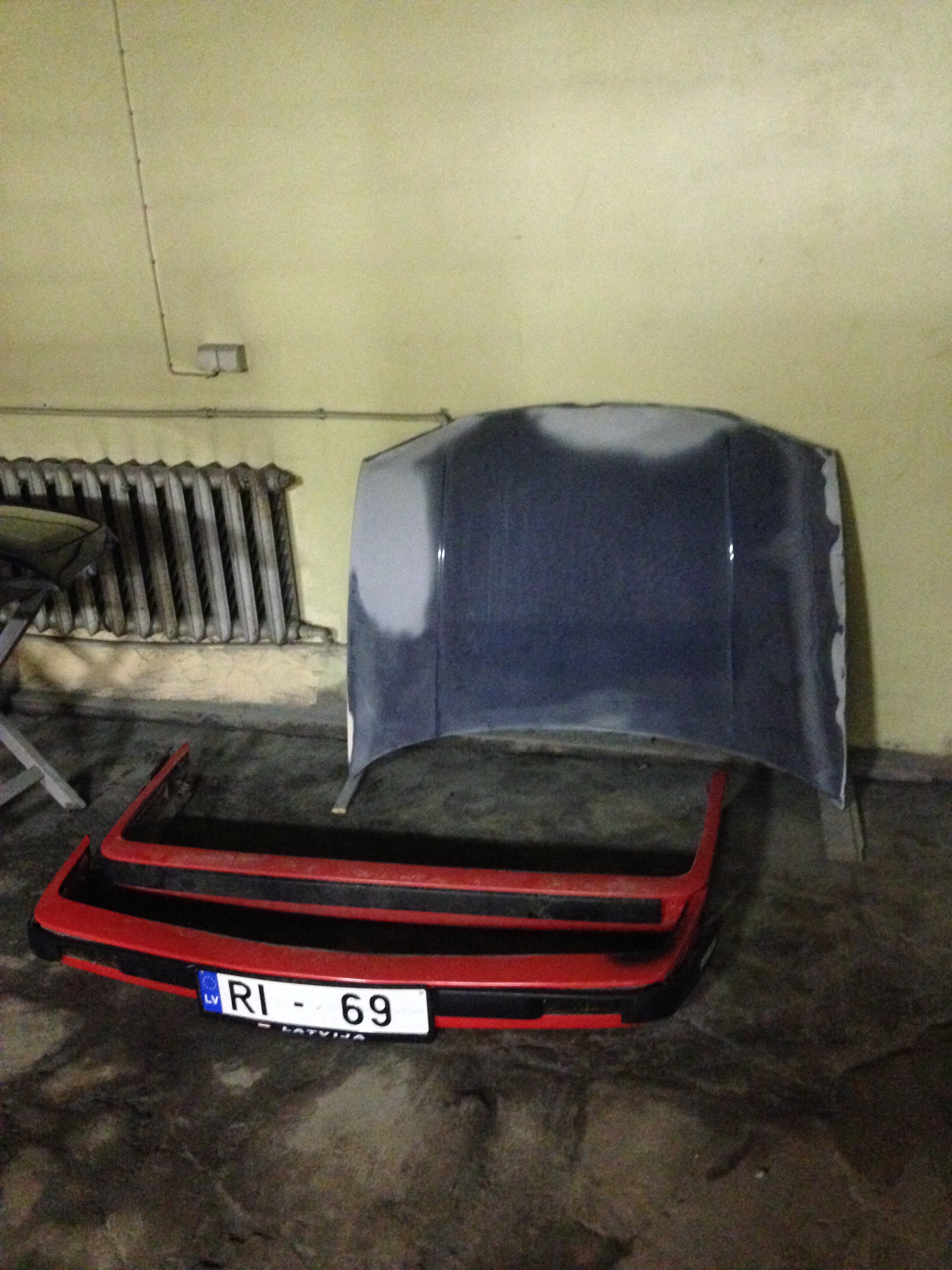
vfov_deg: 55.4
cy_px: 635
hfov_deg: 42.9
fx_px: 1210
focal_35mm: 33
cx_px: 476
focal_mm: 4.12
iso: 800
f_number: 2.4
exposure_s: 1/15
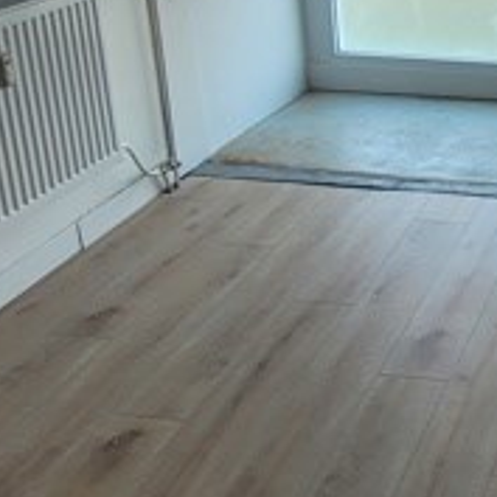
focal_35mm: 52
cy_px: 37
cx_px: 629
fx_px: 845
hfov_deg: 27.8
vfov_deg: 31.1
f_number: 2.2
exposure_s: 1/100
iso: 50
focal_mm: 1.74
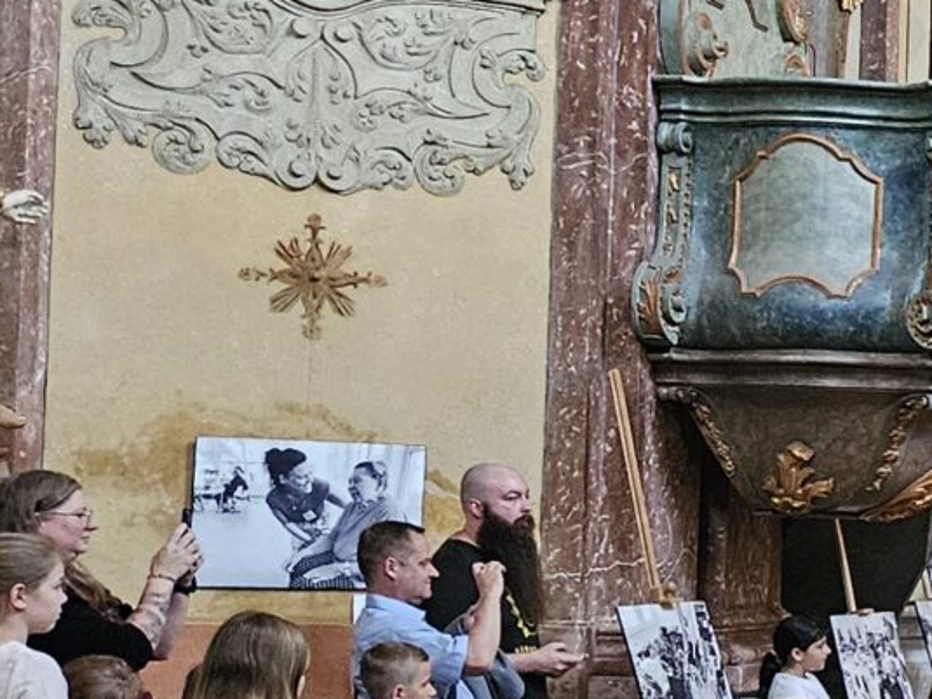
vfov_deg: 13.5
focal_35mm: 110
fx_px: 2961
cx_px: 1916
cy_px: 399
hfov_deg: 14.5
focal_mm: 5.4
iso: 400
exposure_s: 1/100
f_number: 1.8
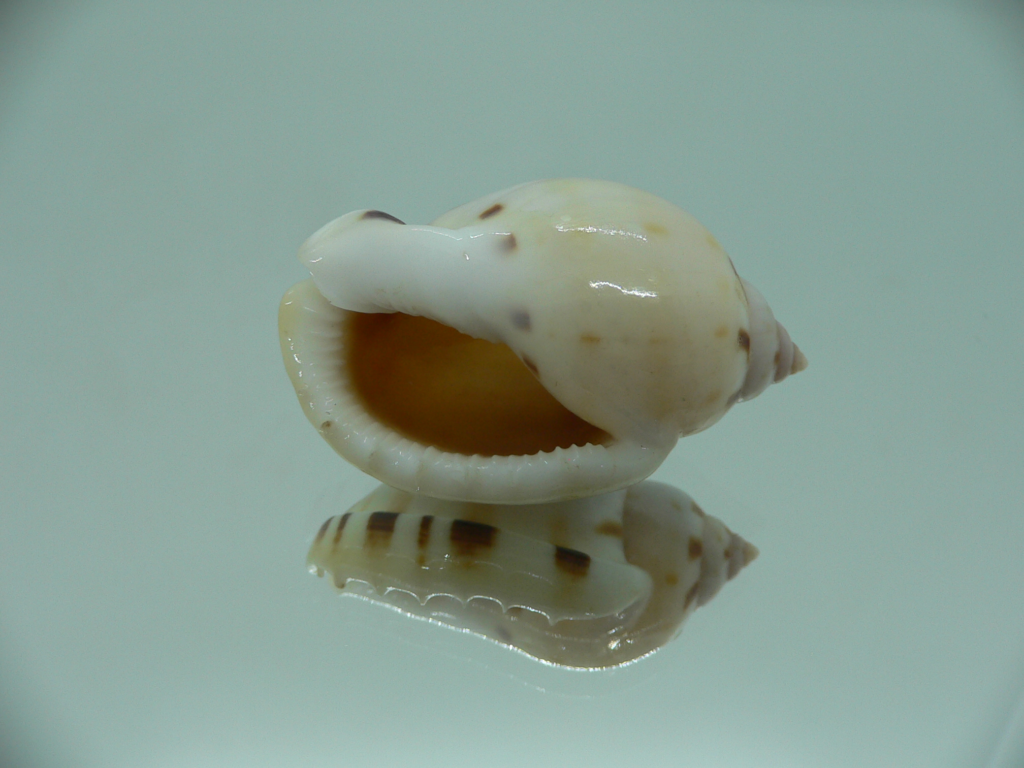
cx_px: 512
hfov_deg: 52.6
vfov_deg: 40.7
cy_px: 384
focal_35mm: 35
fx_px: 1035
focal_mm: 4.6
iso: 80
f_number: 2.8
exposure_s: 1/60
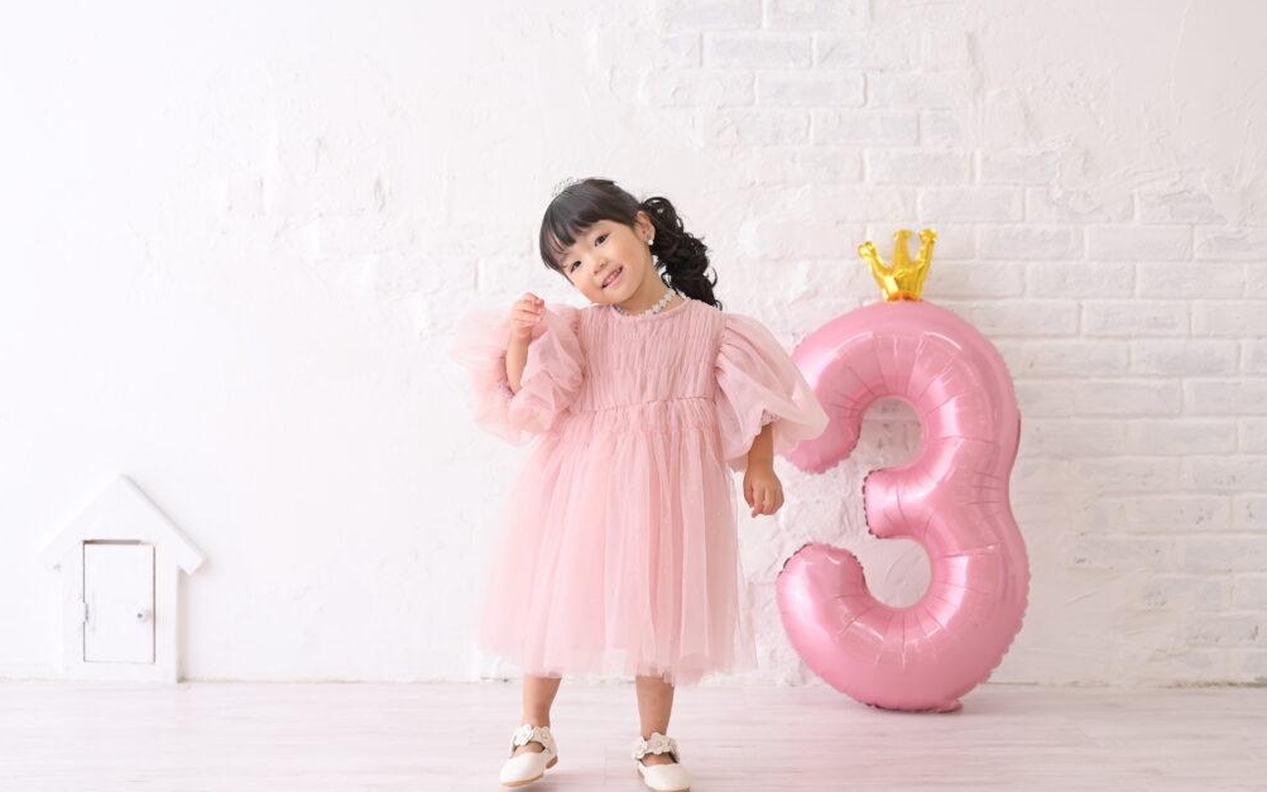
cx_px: 640
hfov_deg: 38.9
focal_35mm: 52
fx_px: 1796
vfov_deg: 24.9
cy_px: 428
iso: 125
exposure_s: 1/160
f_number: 2.8
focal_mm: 50
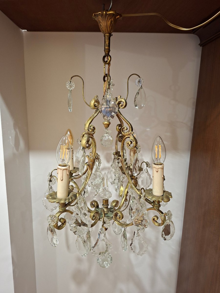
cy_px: 146
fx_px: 195
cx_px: 110
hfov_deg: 58.9
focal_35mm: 23
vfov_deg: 73.9
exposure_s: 1/33
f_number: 1.8
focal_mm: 5.54
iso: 320
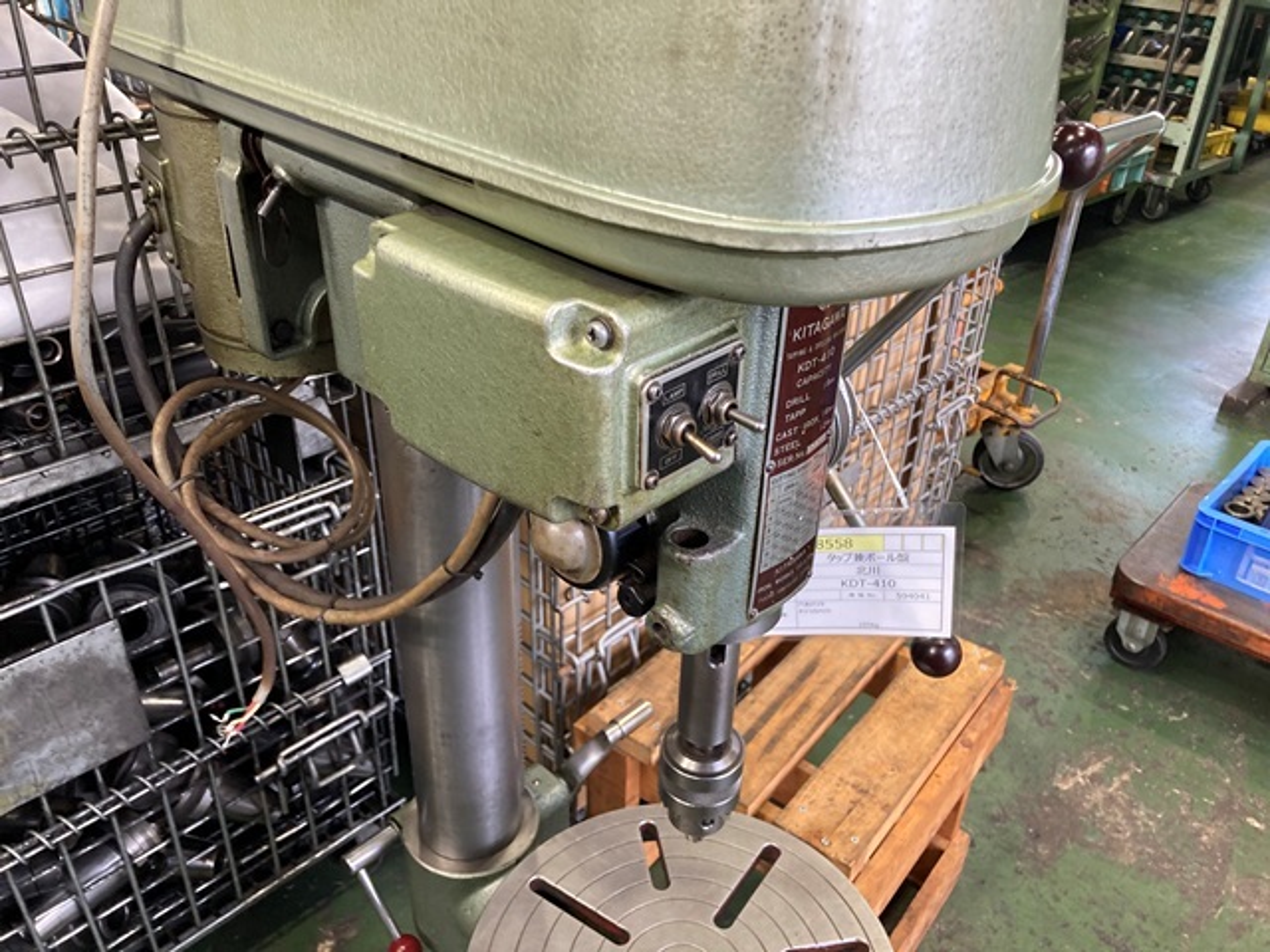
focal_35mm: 28
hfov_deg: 63.4
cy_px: 476
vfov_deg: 49.7
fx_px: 1027
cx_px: 635
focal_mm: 3.99
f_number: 1.8
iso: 100
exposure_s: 1/60
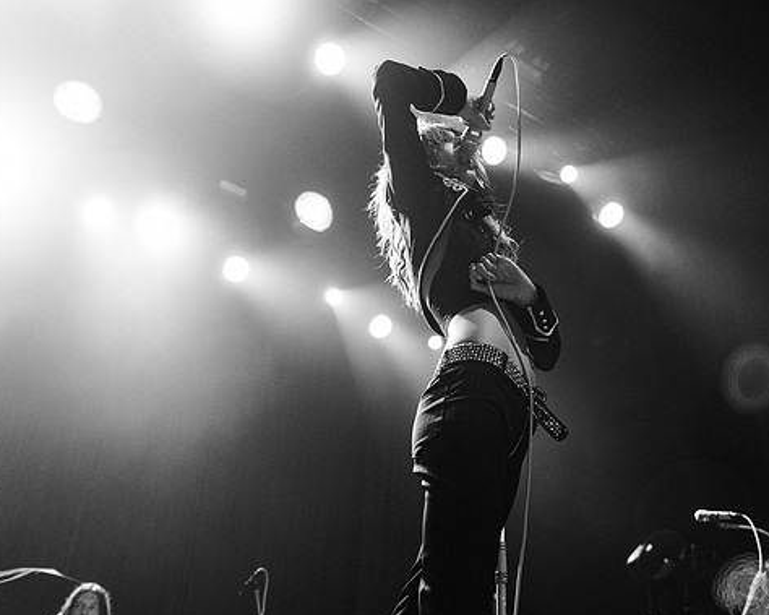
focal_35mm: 43
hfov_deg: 42.8
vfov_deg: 34.9
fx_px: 978
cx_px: 429
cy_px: 291
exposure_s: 1/200
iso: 2500
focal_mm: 35
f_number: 3.2
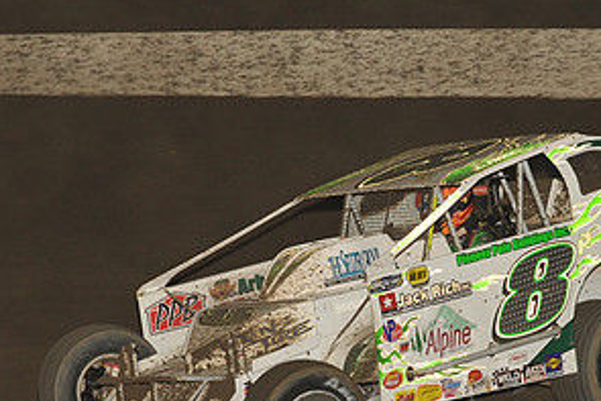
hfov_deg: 9.3
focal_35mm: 220
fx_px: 3674
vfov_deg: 6.3
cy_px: 238
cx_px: 407
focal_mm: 112
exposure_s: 1/320
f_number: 7.1
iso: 1000
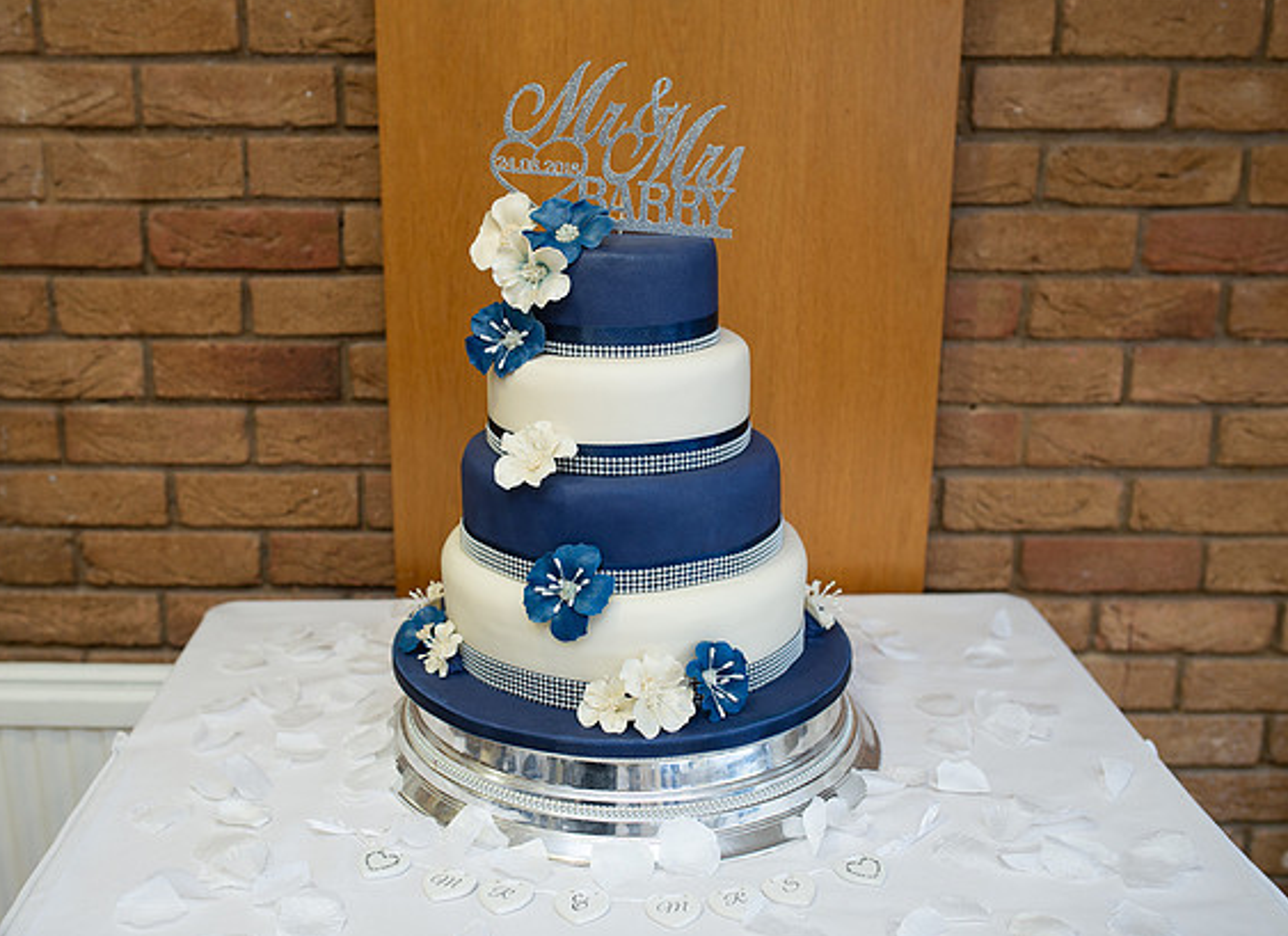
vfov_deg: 36.1
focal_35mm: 39
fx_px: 1435
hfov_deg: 48.3
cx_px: 591
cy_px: 463
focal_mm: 35
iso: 250
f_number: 3.2
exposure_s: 1/100
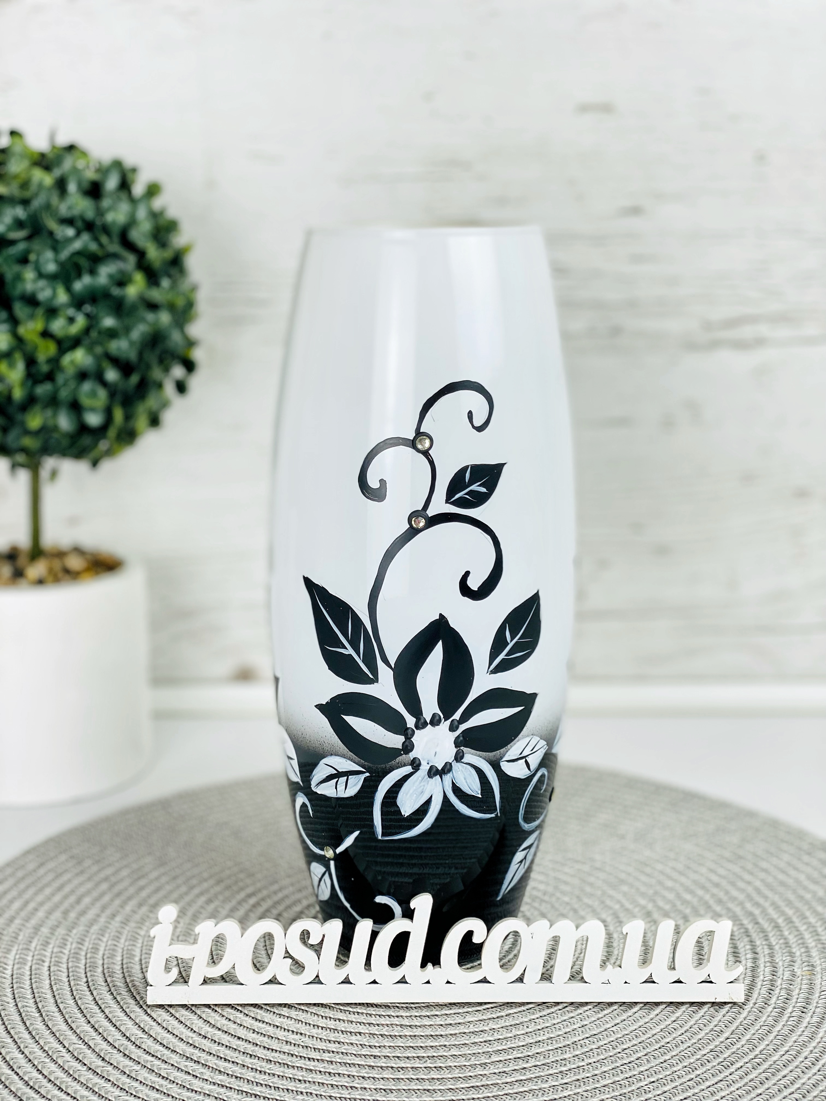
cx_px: 413
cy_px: 550
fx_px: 1654
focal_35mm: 52
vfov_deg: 36.8
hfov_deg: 28.0
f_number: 2
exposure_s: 1/174
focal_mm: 6
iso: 20
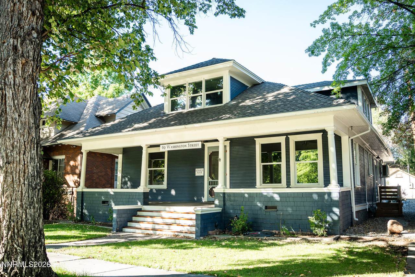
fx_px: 334
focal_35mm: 29
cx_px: 208
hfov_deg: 63.8
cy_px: 138
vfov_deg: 45.0
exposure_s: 1/320
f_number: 2.8
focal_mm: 28
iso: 400
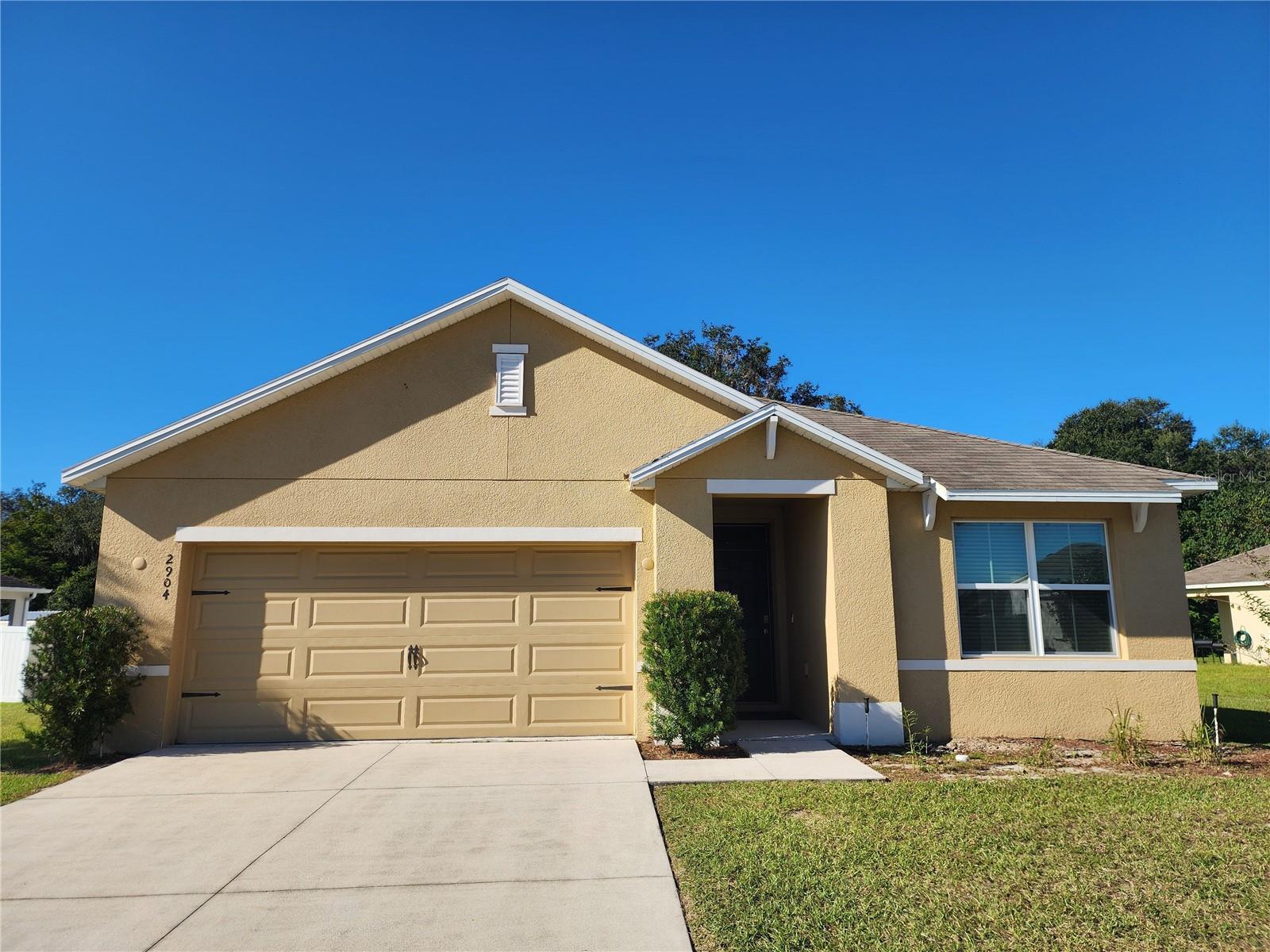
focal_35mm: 23
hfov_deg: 73.9
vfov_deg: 58.9
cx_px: 635
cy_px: 476
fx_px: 844
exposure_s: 1/1117
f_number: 1.8
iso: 12
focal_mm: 6.4
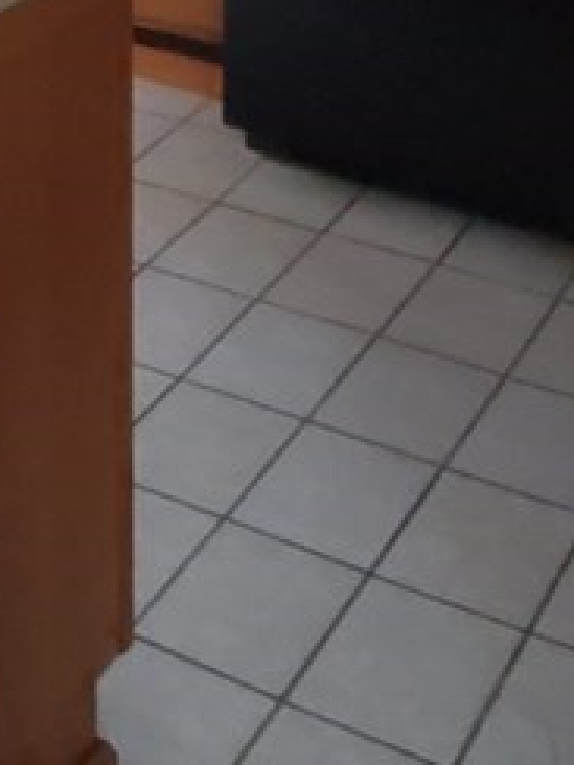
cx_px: 104
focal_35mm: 82
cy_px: -439
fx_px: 1813
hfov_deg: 17.8
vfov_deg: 20.0
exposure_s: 1/15
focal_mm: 1.8
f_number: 2.2
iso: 800
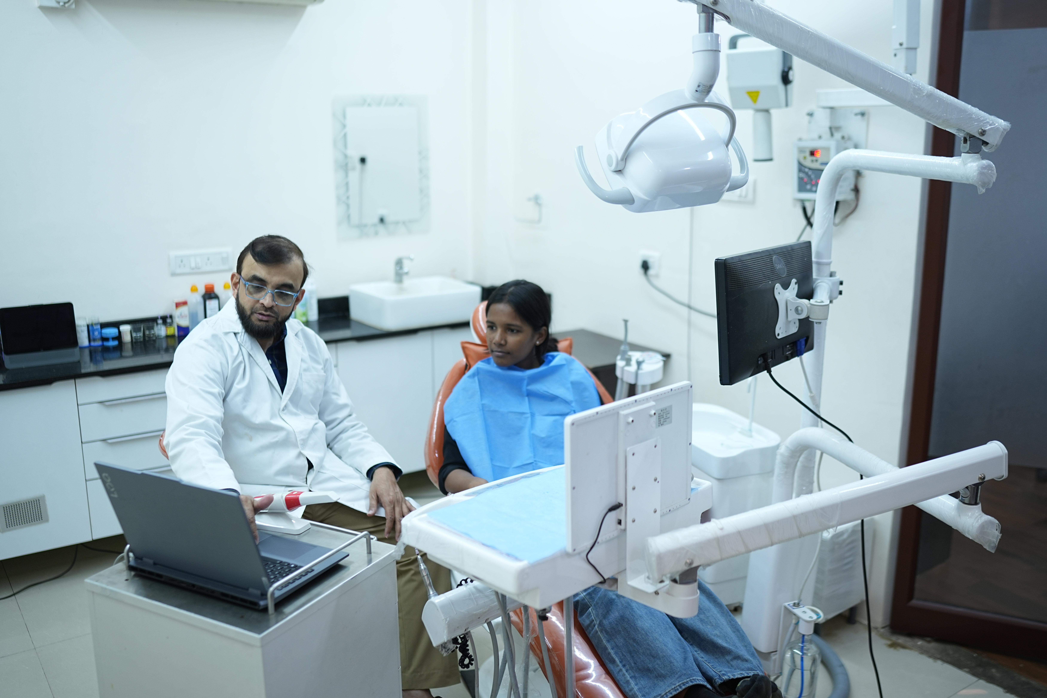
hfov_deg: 54.4
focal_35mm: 35
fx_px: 1018
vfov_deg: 37.9
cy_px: 349
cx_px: 524
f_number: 1.6
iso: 320
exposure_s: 1/160
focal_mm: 35
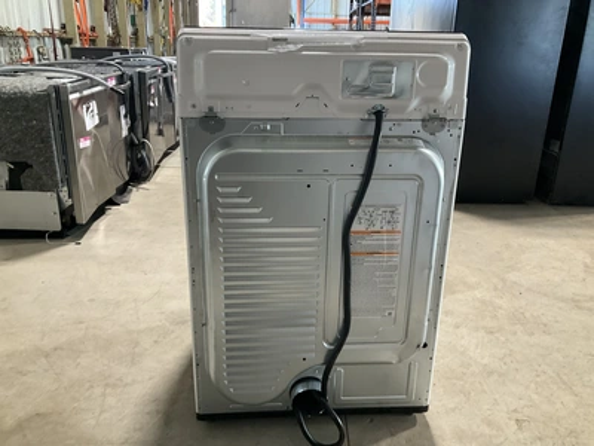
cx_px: 297
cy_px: 223
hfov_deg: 61.7
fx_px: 498
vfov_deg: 48.2
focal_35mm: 29
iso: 200
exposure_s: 1/60
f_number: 1.8
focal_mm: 3
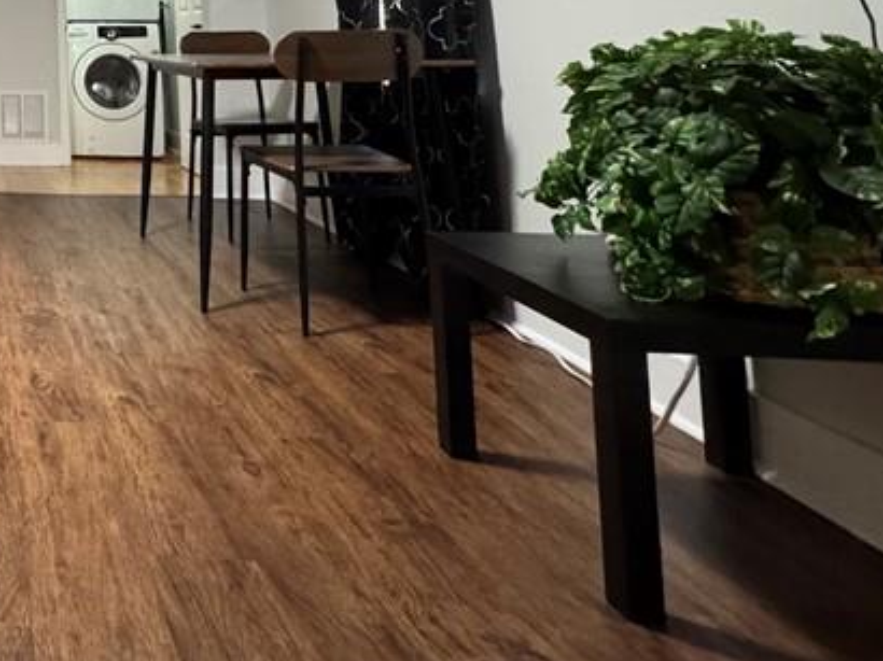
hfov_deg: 38.9
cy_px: -43
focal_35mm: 35
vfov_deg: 35.5
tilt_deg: +5.2
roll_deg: -0.5
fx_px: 892
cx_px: -170
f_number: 2.2
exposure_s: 1/60
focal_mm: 2.22
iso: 1000
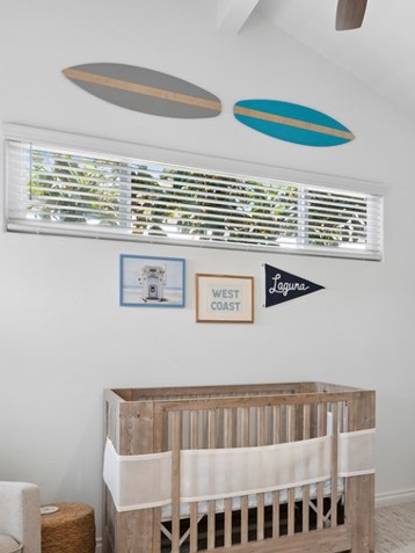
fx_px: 527
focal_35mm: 33
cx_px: 344
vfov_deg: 54.6
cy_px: 349
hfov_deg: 40.8
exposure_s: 1/1.25
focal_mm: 16
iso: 200
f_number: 8
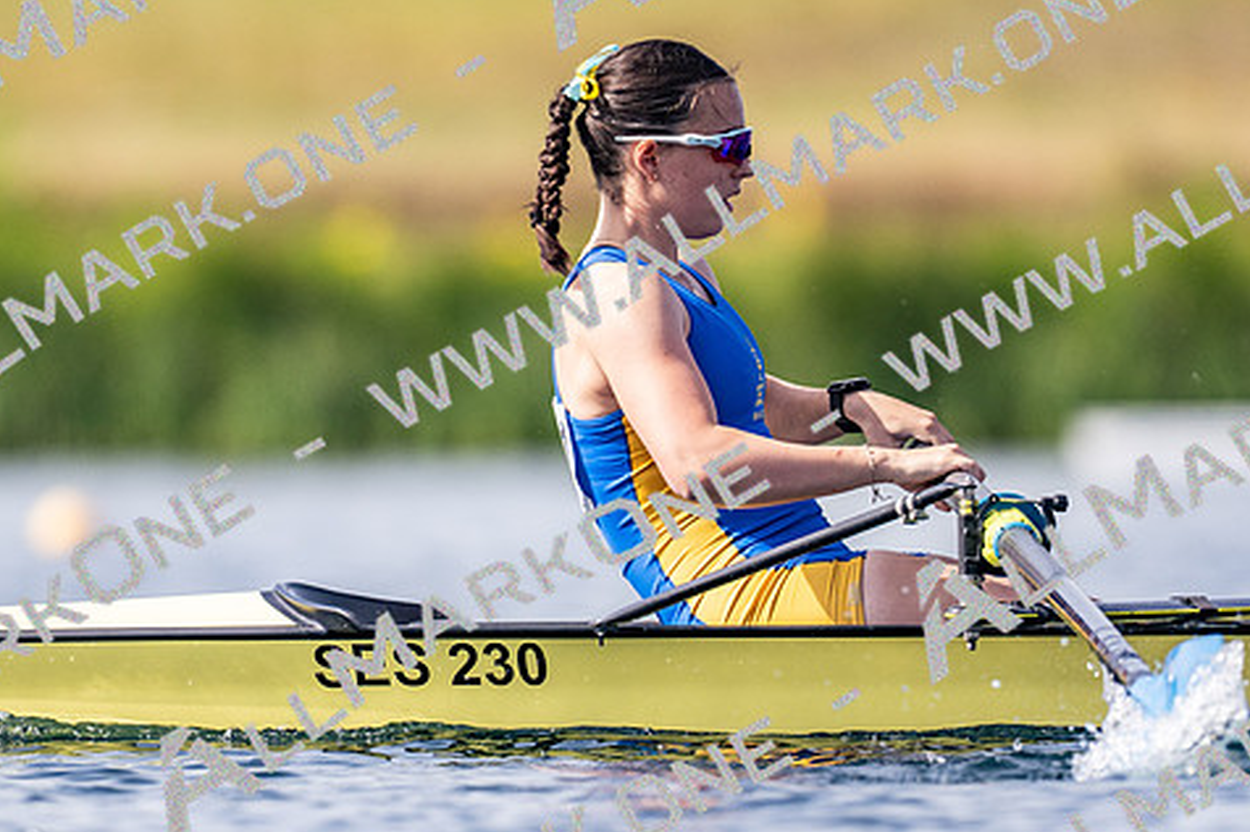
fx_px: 38075
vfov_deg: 1.3
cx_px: 691
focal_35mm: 1097
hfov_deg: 1.9
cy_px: 436
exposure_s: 1/2500
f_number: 4
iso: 180
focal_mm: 600
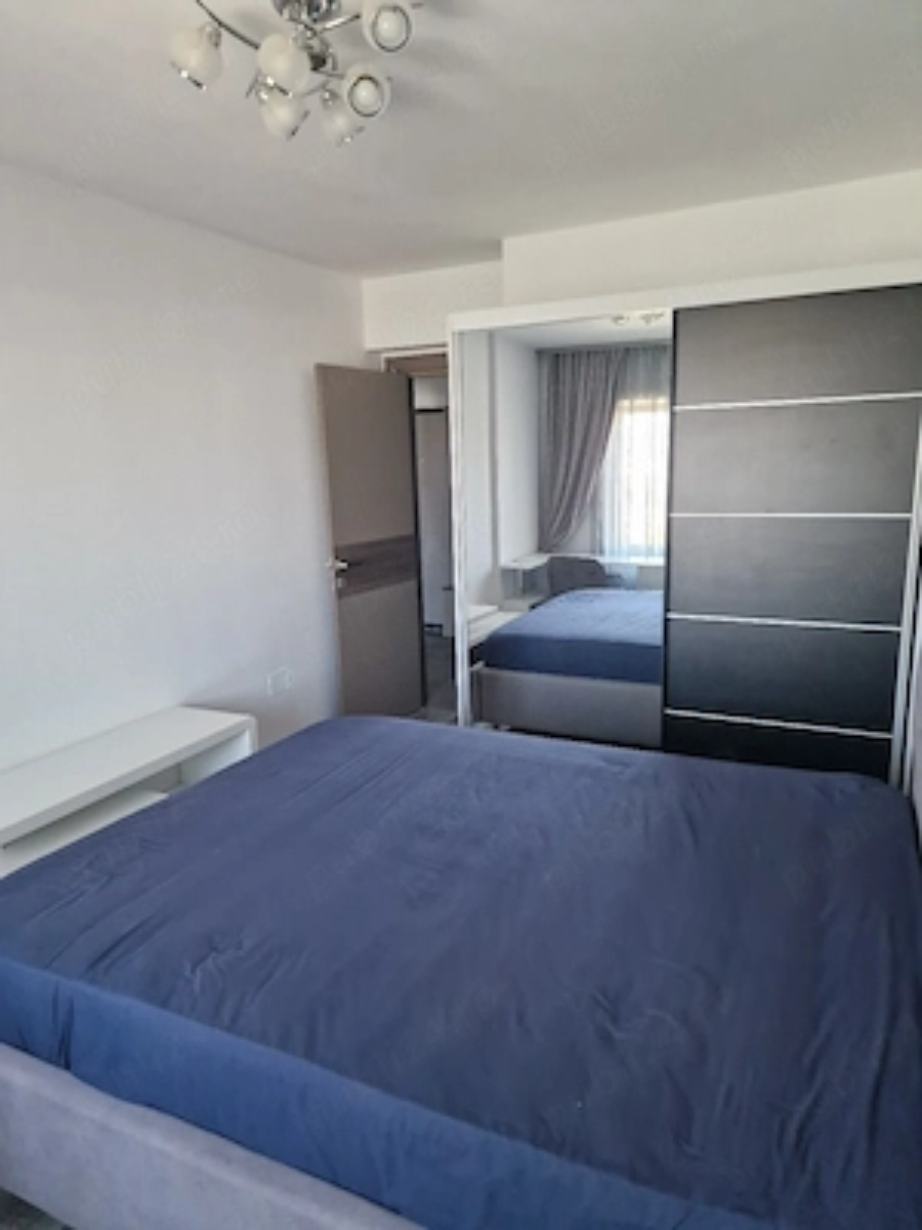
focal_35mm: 23
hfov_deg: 58.9
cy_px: 615
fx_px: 817
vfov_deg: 73.9
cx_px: 461
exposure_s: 1/100
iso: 500
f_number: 1.8
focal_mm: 6.4
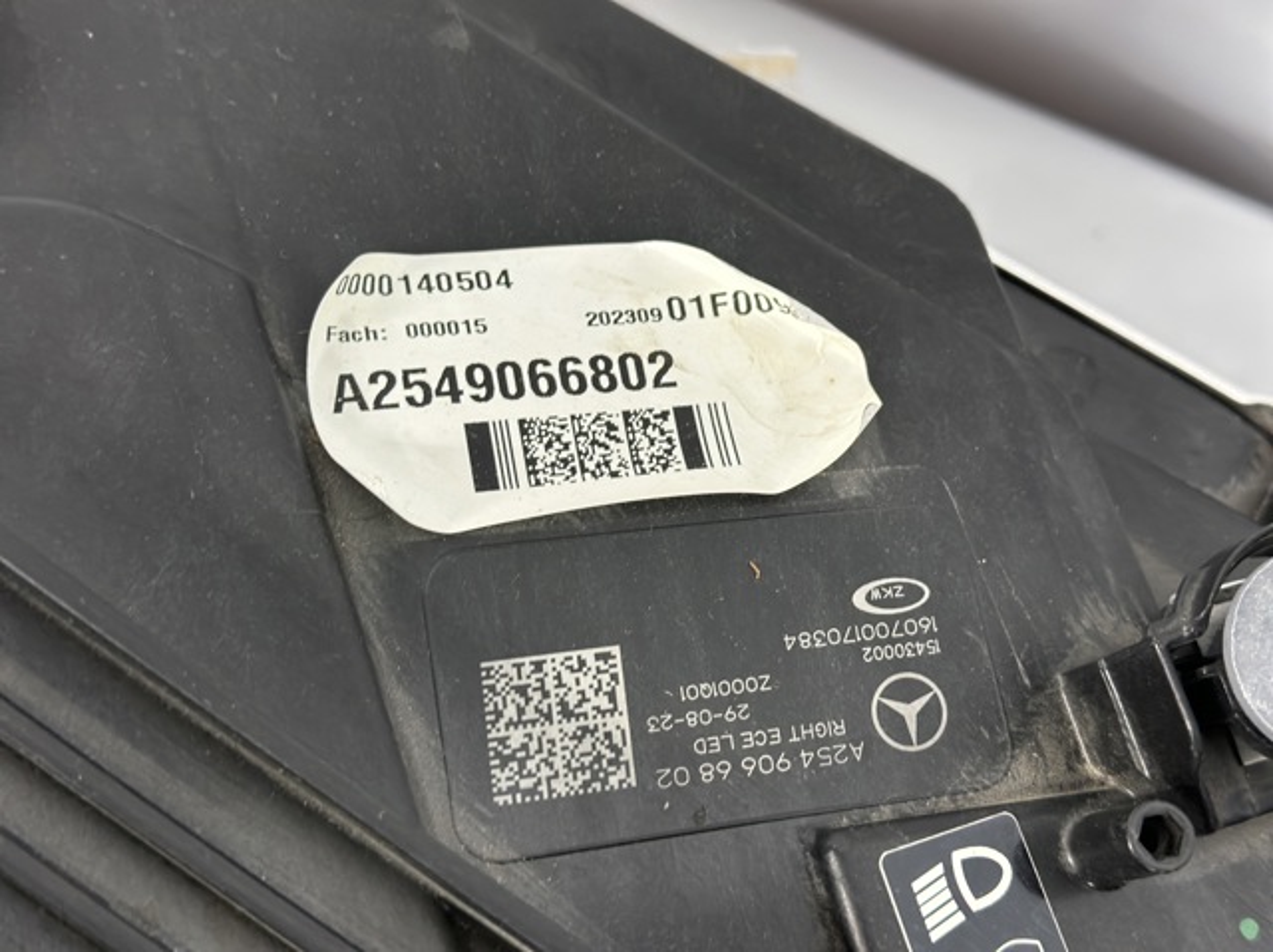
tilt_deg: -81.8
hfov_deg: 39.7
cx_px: 636
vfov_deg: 30.2
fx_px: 1764
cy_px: 476
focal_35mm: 48
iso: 200
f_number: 1.78
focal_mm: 6.86
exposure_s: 1/50
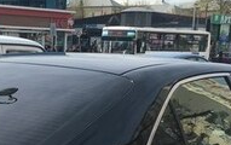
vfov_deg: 11.7
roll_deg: -0.8
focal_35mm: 106
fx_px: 668
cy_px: 236
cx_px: 18
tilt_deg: -14.5
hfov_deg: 19.2
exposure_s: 1/894
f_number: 2.2
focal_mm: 4.15
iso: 25
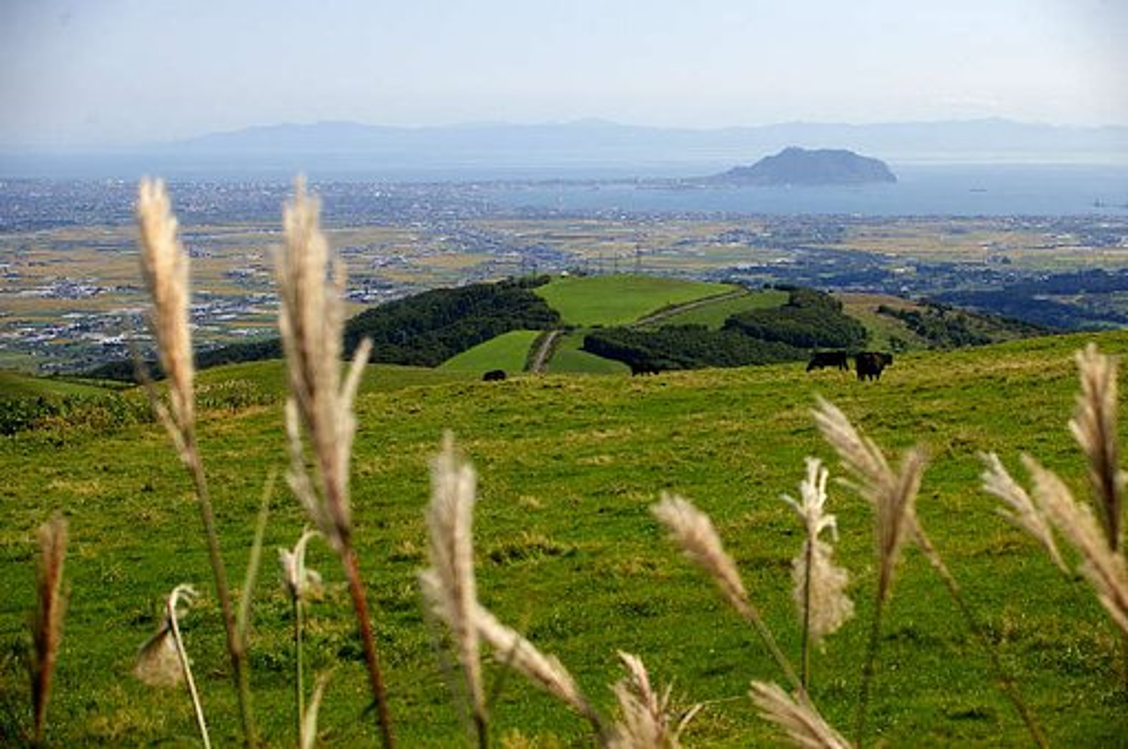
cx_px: 564
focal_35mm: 75
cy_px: 374
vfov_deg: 18.1
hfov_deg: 27.0
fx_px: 2347
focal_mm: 50
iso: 200
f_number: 11
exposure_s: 1/320
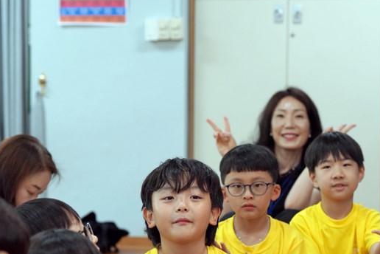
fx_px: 1288
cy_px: 190
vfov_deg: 11.2
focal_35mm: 122
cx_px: 184
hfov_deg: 16.8
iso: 1250
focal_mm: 70
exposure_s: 1/160
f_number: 4
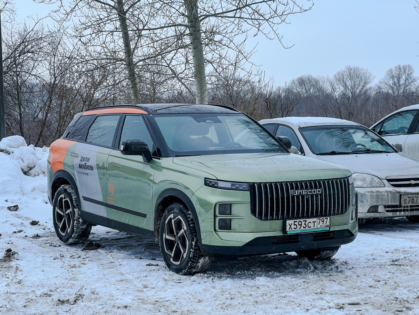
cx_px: 210
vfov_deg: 19.1
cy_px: 158
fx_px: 932
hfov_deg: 25.3
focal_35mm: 77
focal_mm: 9
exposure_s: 1/203
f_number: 2.8
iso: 32
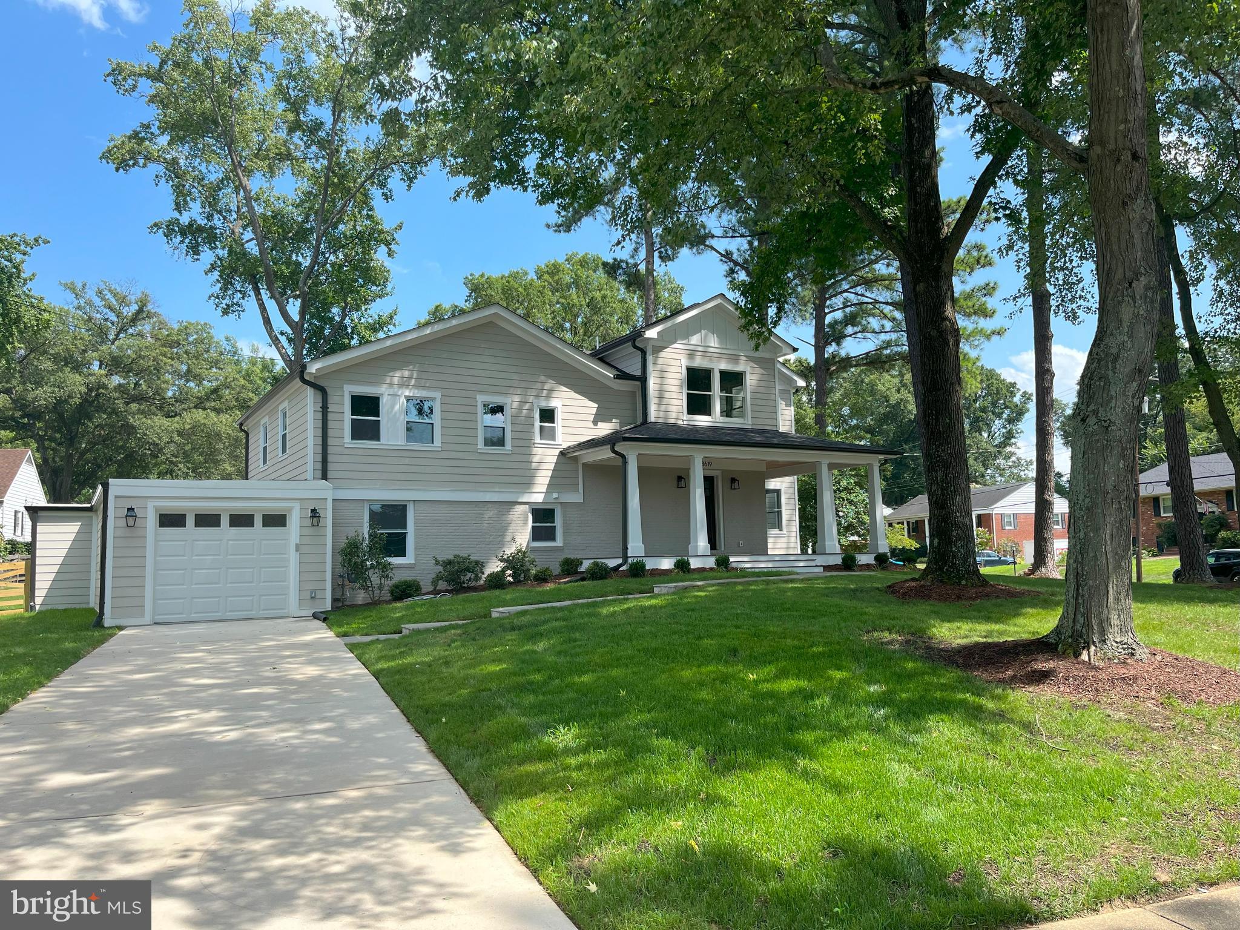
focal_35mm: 26
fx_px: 931
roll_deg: +1.0
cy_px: 465
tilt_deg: +5.5
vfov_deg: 53.1
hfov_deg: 67.3
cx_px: 620
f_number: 1.6
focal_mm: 5.1
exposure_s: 1/1600
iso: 50
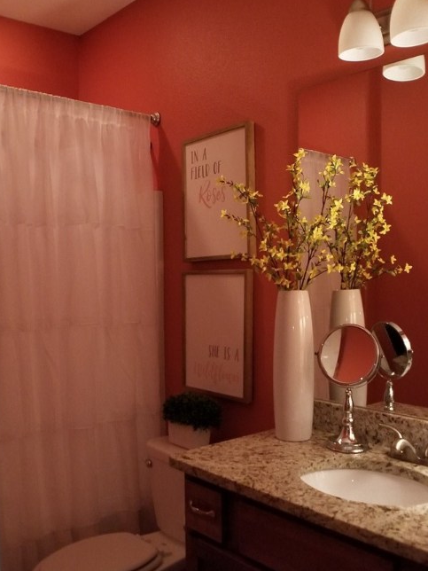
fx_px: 511
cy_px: 301
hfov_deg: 45.4
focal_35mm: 31
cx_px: 230
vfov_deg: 58.3
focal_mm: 4.3
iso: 500
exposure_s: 1/50
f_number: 1.7
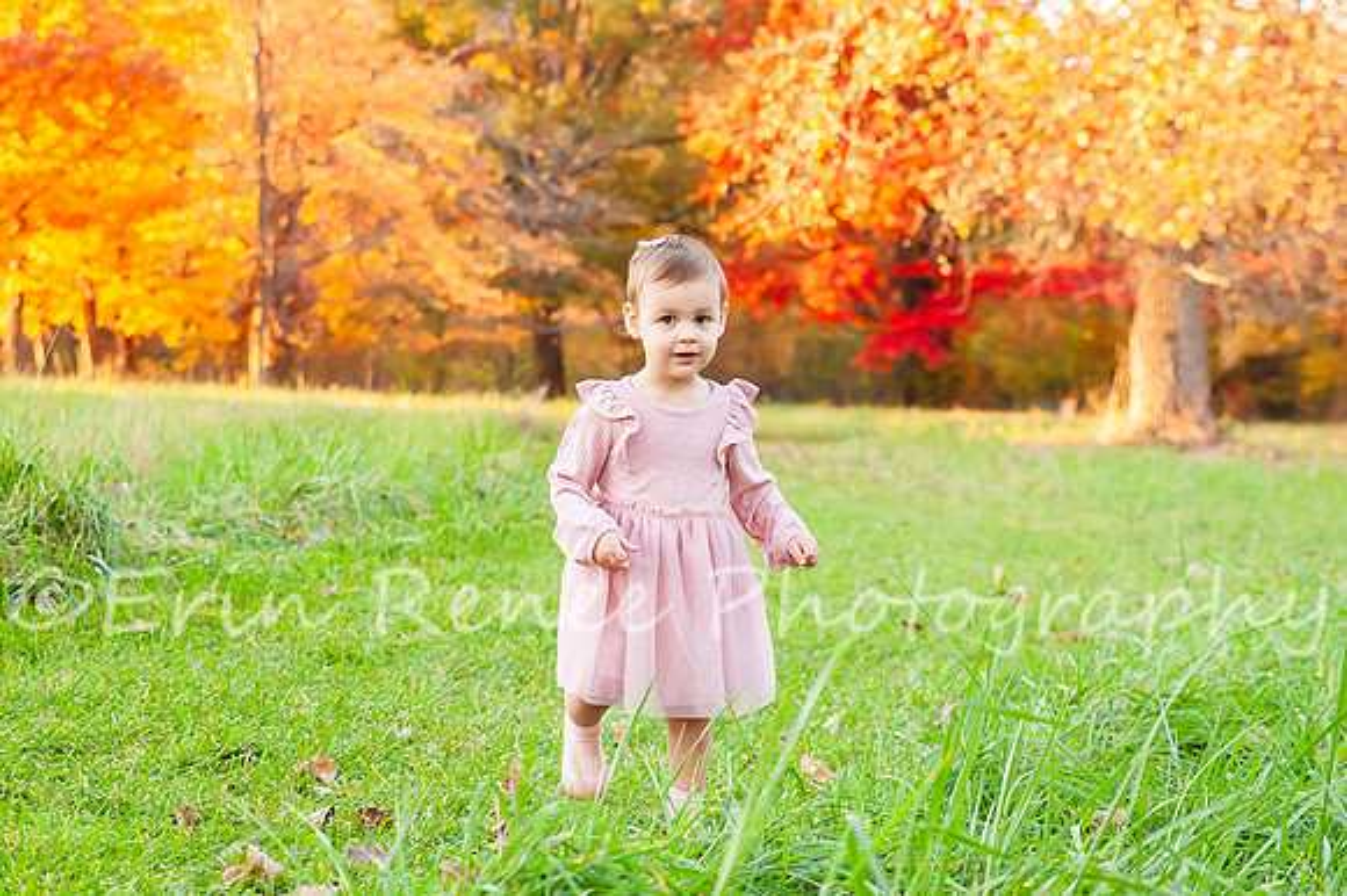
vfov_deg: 15.2
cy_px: 424
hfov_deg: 22.6
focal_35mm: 90
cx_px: 640
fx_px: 3364
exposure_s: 1/200
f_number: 4.5
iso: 640
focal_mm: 58
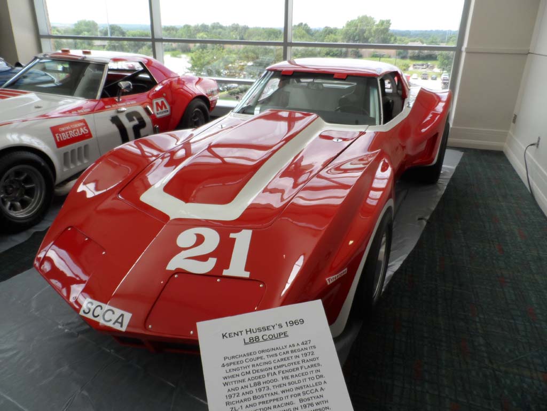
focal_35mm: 24
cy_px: 206
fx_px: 379
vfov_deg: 56.8
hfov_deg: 71.6
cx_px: 274
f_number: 3.2
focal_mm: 4
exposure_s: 1/180
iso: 80
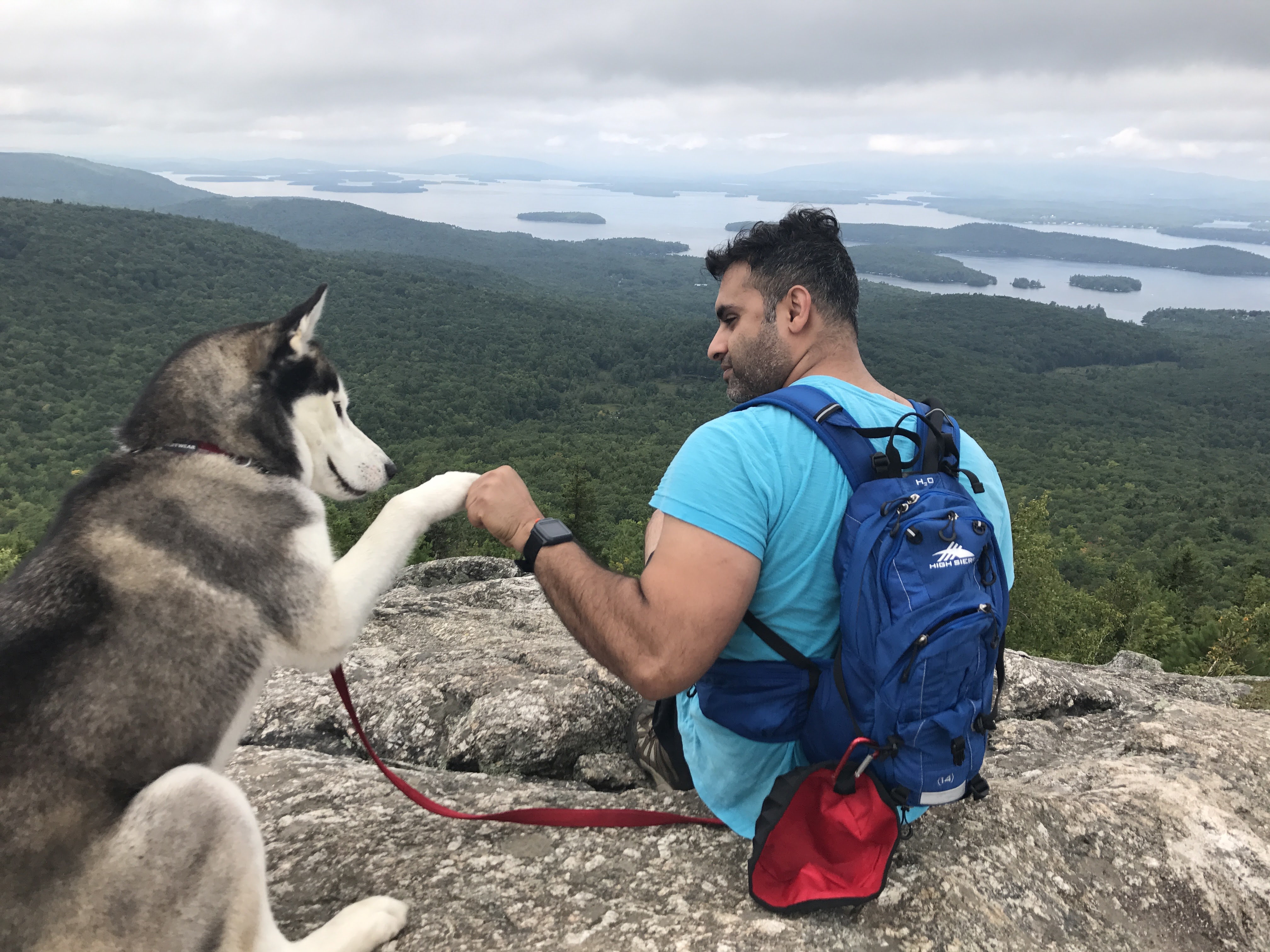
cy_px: 476
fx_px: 1027
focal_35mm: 28
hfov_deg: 63.4
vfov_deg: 49.7
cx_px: 635
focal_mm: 3.99
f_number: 1.8
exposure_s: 1/1389
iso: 20
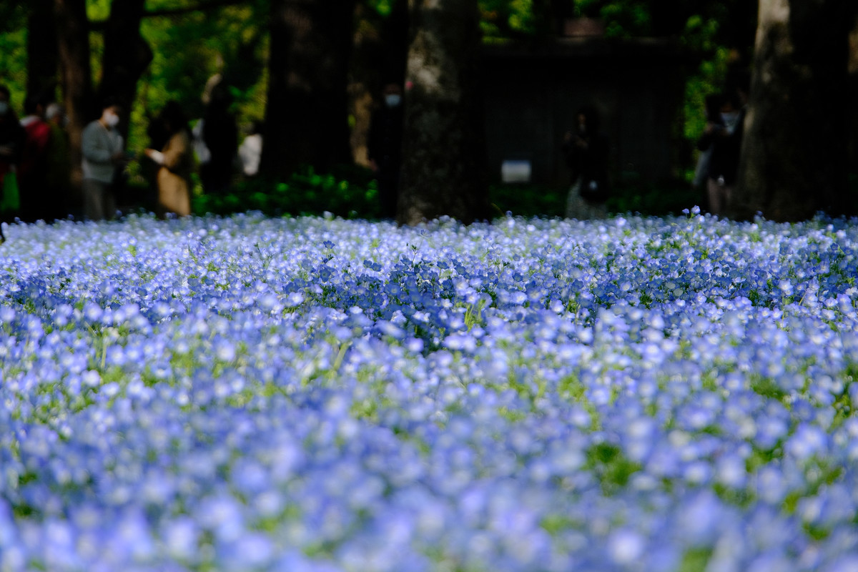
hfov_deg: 10.1
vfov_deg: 6.8
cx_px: 429
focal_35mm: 203
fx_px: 4838
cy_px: 286
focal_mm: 135
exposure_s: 1/1400
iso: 640
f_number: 5.6
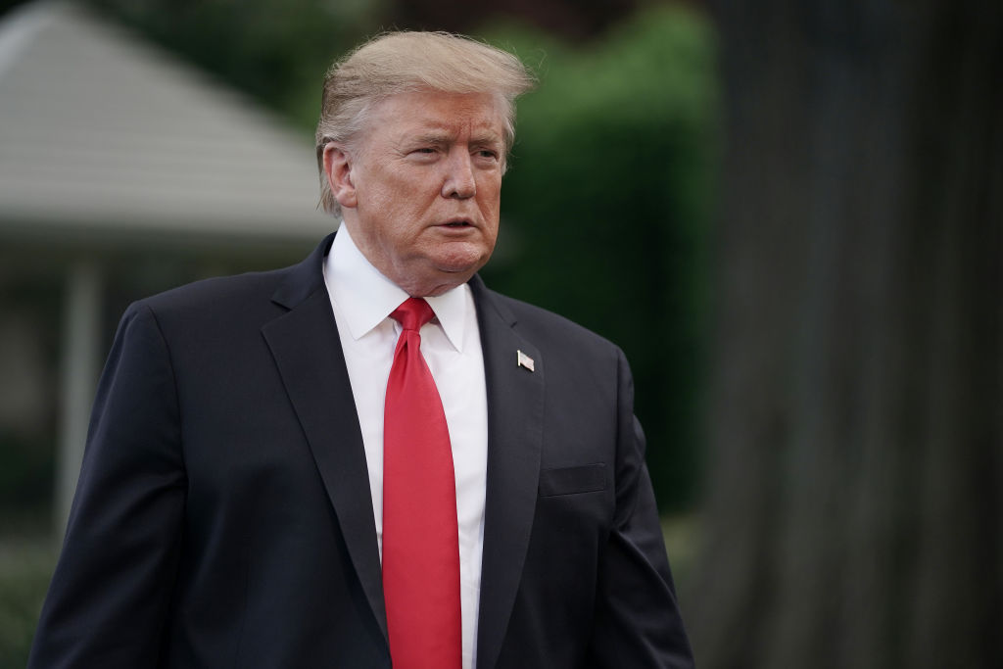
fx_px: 5573
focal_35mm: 200
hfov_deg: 10.3
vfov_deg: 6.9
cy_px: 334
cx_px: 502
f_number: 2.8
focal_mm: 200
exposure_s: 1/2000
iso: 640
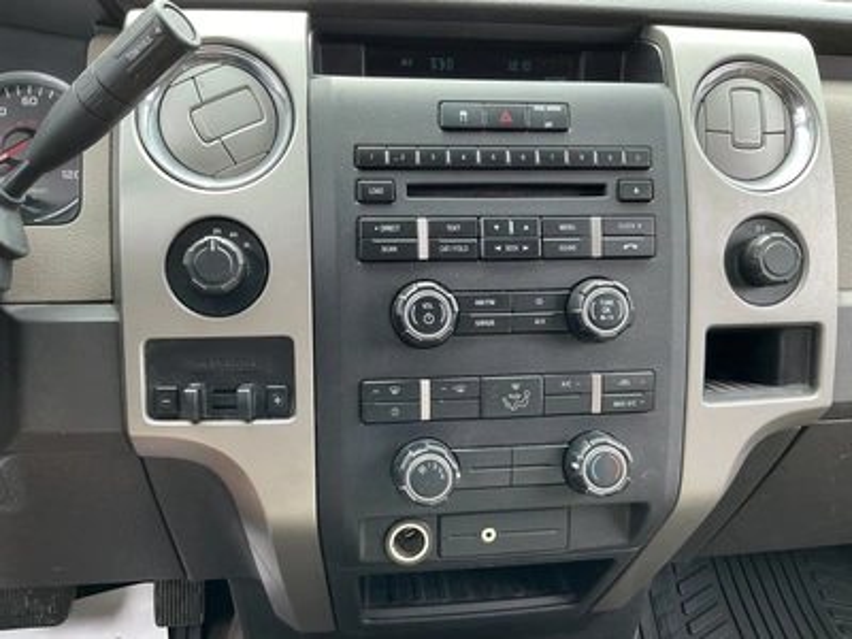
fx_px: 689
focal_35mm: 28
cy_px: 320
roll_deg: +0.2
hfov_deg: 63.4
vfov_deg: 49.7
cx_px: 426
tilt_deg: -21.3
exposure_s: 1/122
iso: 32
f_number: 1.8
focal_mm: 3
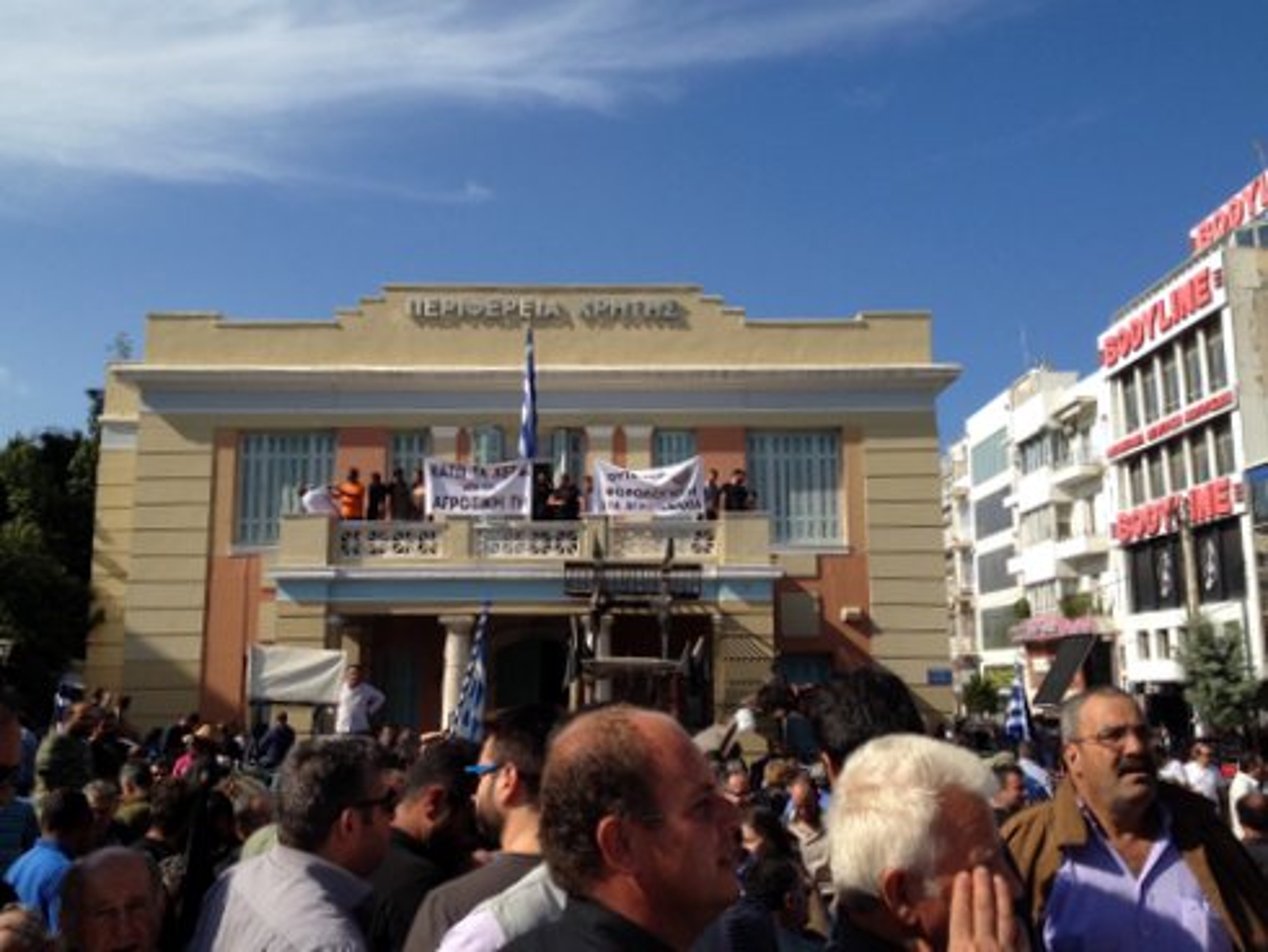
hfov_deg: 52.6
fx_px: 1283
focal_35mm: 35
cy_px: 476
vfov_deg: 40.7
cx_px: 634
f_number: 2.4
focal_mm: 4.28
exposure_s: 1/1972
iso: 50
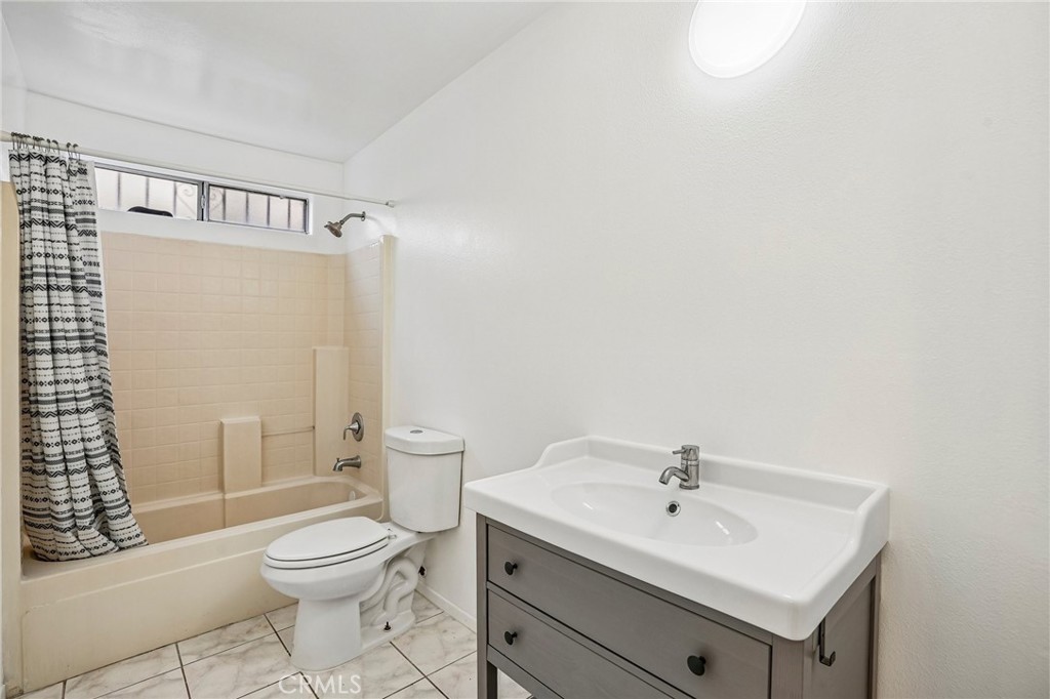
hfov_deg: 96.8
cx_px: 525
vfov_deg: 73.7
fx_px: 466
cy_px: 350
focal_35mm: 16
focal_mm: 16
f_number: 8
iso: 400
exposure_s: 1/25
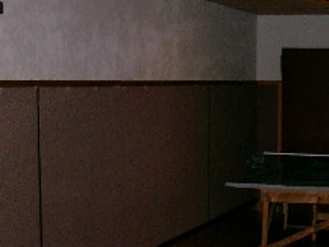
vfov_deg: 13.3
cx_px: 224
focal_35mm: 109
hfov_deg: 18.0
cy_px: 282
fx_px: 1037
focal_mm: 7.6
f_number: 2.6
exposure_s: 1/60
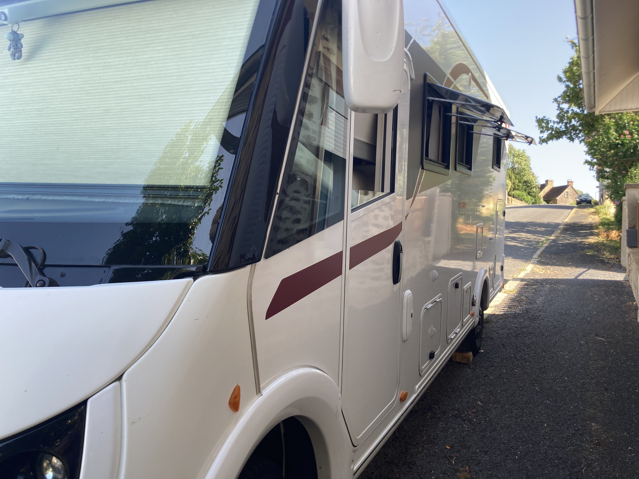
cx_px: 320
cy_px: 240
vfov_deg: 49.7
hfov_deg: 63.4
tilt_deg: +2.0
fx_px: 517
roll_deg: -0.2
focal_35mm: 28
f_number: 1.8
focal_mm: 3.99
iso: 20
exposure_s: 1/215
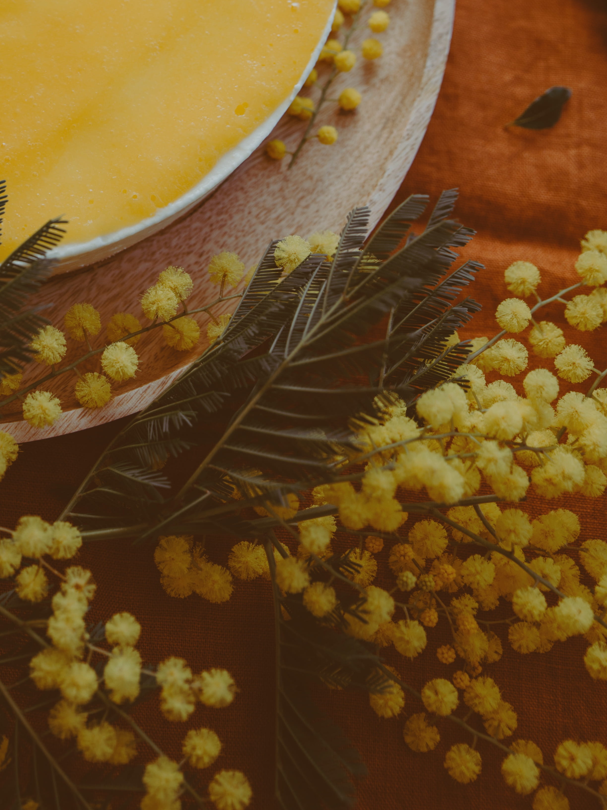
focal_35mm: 76
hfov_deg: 18.9
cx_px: 2
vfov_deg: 24.5
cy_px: 10
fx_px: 1777
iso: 100
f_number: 2.8
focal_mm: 35
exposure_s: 1/250
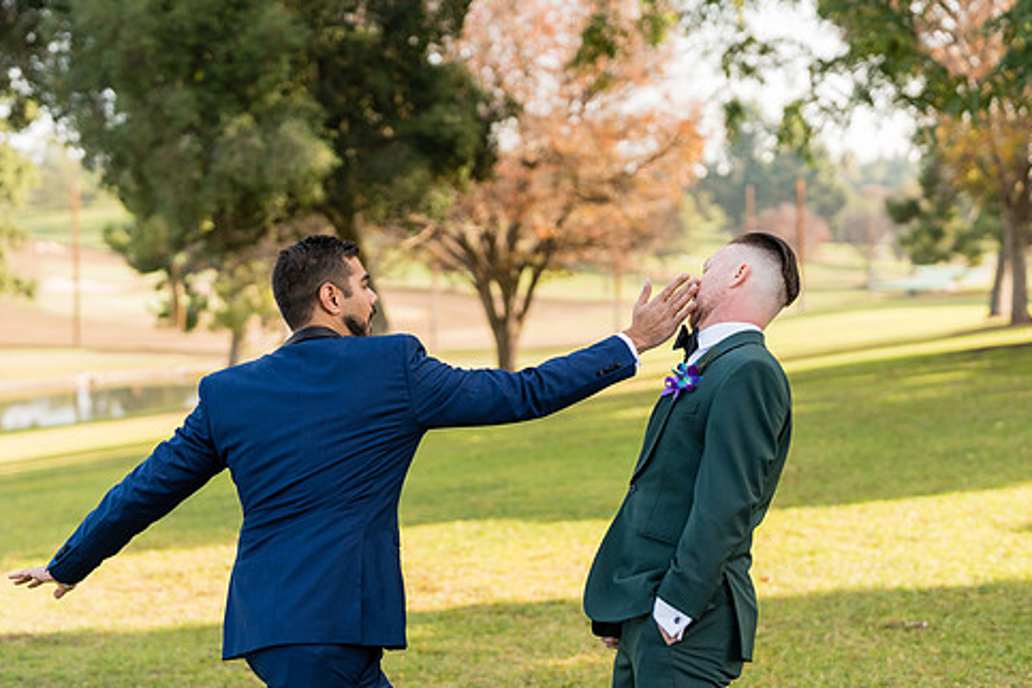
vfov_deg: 22.6
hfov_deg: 33.4
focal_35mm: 60
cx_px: 451
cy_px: 409
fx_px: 1720
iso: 320
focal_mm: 50
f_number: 2
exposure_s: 1/2000
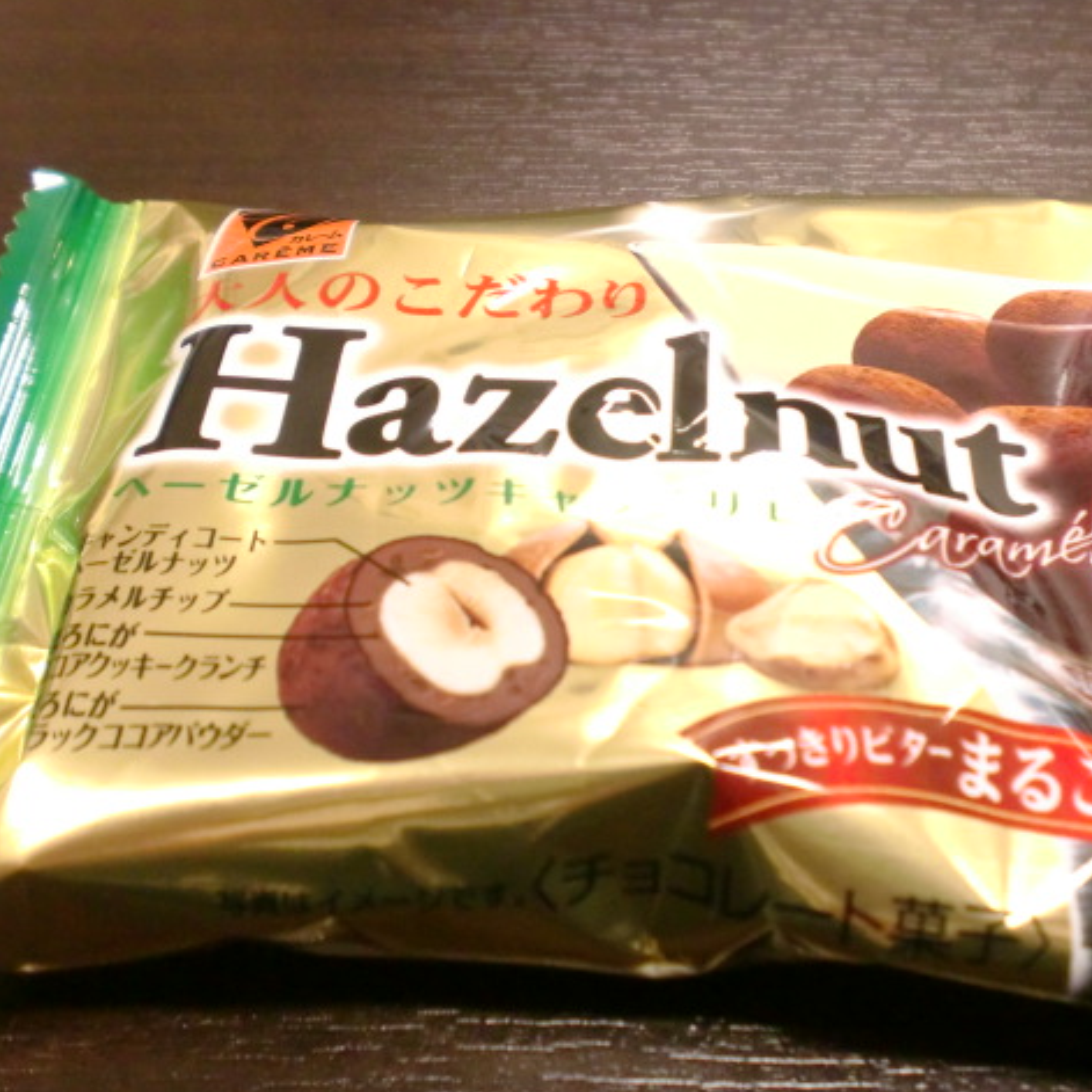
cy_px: 540
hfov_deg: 39.9
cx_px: 628
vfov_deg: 40.0
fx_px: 1499
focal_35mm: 42
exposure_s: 1/60
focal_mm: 6.3
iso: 500
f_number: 3.1
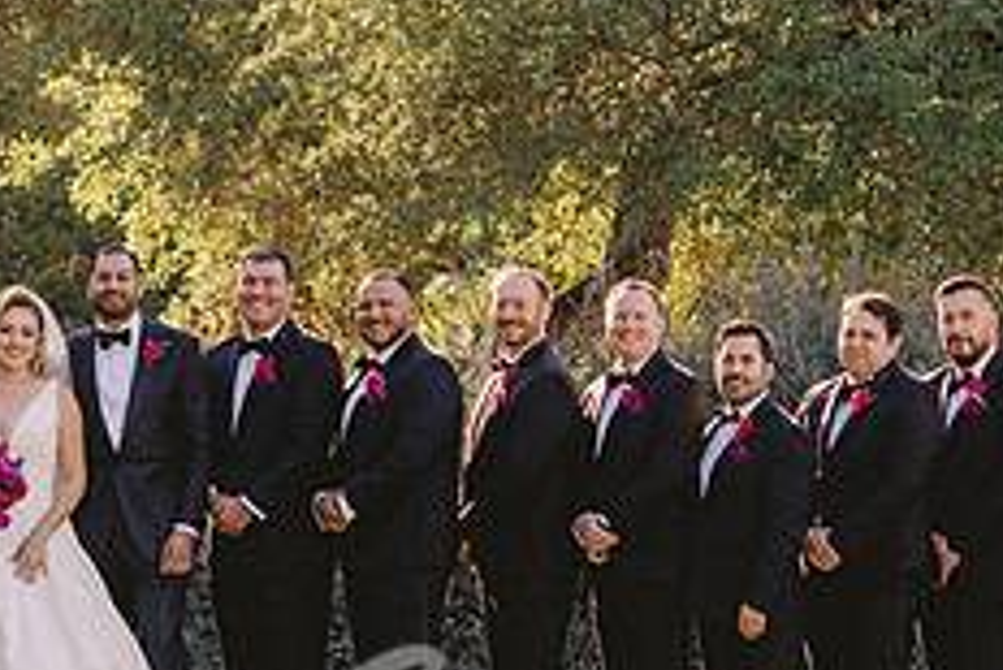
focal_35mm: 183
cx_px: 250
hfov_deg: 11.2
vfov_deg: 7.5
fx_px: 5102
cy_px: 437
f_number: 4
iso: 320
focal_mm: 70
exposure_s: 1/250
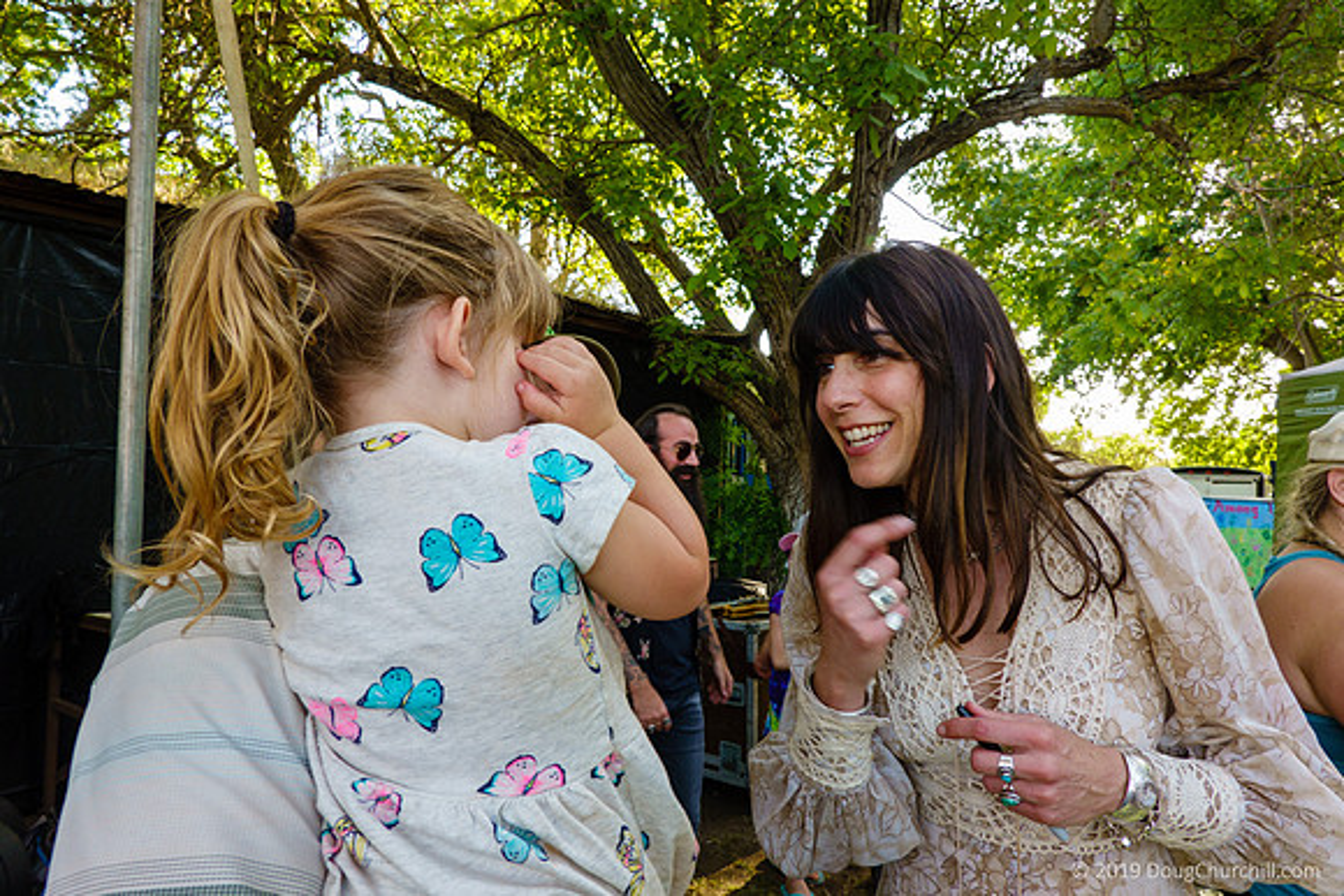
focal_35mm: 24
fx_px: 896
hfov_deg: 73.7
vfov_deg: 53.2
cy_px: 448
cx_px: 672
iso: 125
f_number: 4.5
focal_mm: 9
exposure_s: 1/50
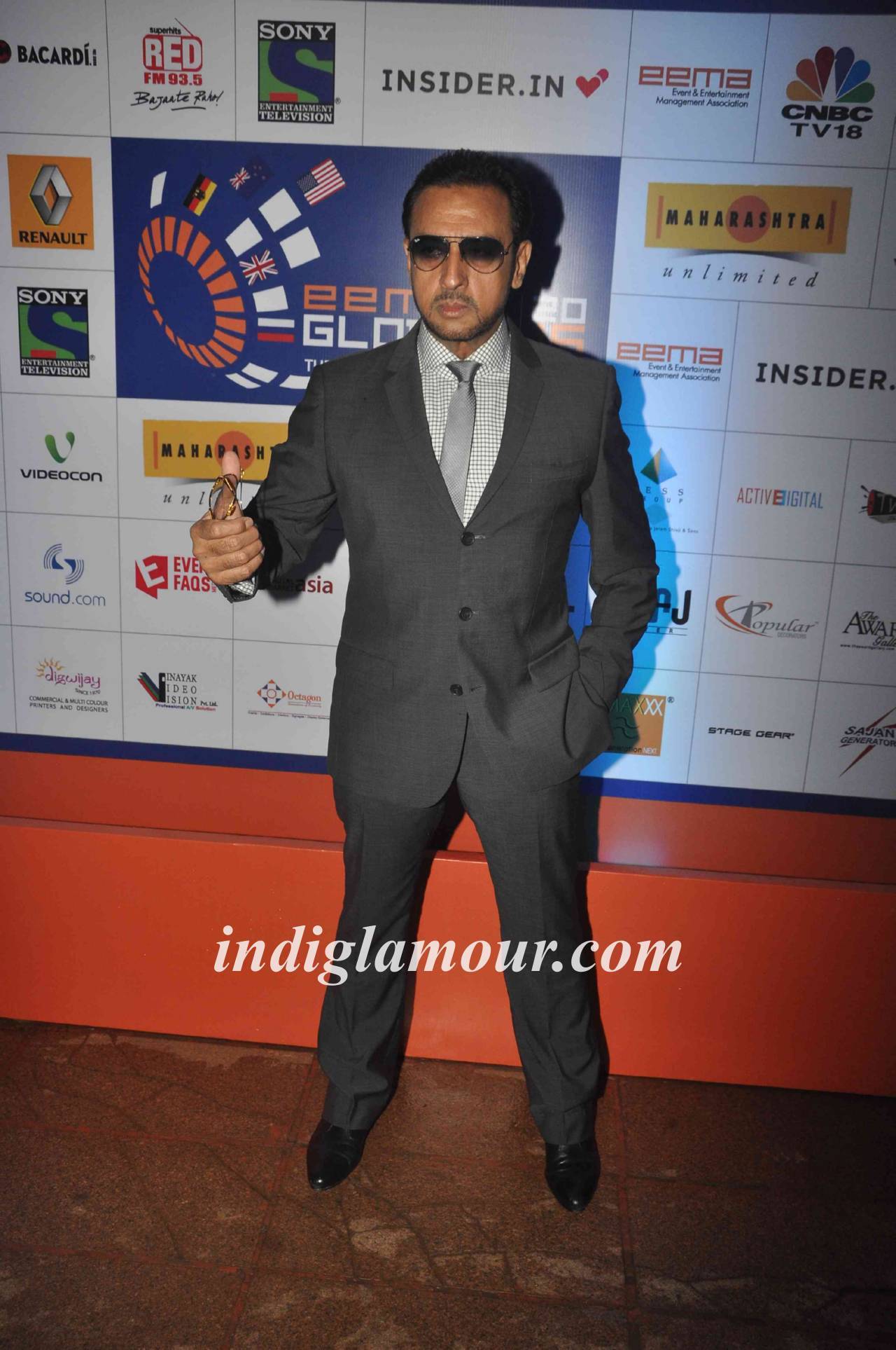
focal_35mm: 33
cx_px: 448
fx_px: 1235
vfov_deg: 57.3
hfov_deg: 39.9
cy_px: 675
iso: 500
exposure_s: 1/250
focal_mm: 22
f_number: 9
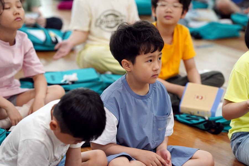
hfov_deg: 13.1
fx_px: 1086
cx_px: 124
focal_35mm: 157
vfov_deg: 8.7
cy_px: 83
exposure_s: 1/160
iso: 1250
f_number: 4
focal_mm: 157
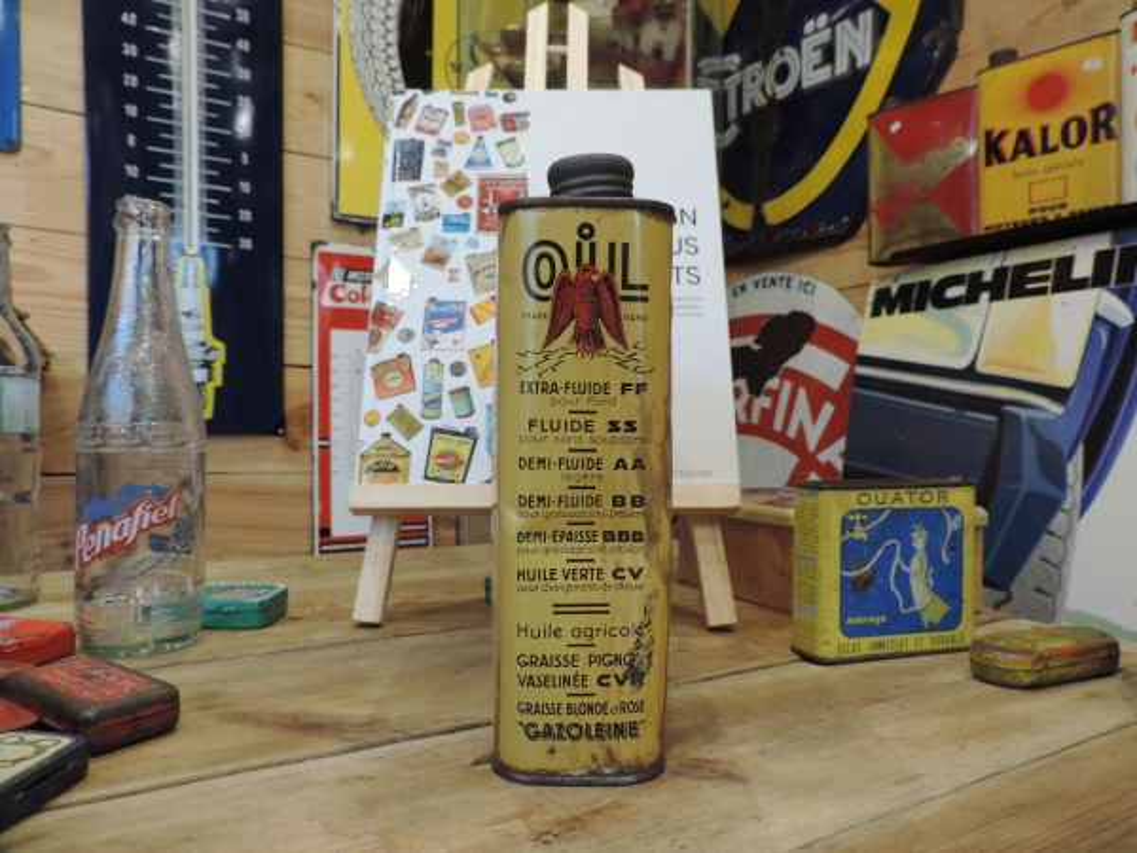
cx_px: 568
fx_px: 788
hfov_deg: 71.6
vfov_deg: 56.8
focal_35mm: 24
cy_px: 426
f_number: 3
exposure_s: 1/30
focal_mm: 4.3
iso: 400
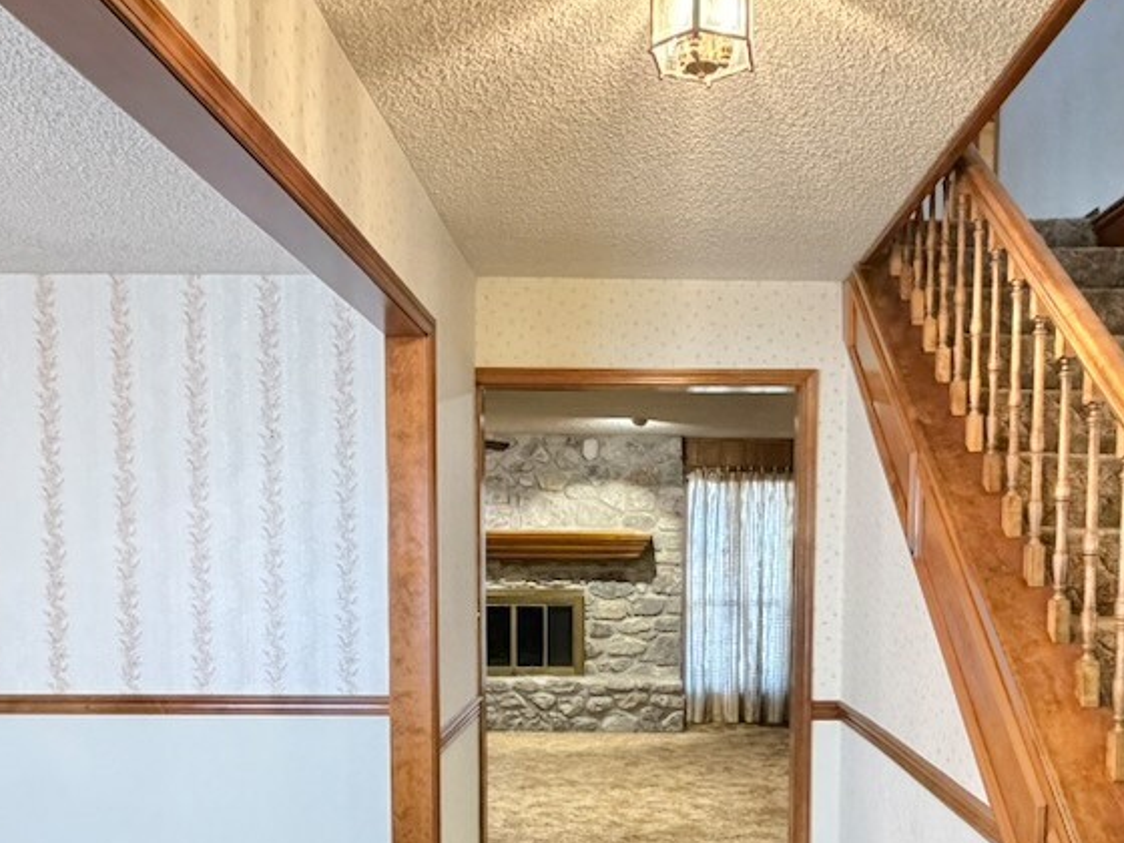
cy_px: 630
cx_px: 642
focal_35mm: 32
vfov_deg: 42.8
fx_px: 1039
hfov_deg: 56.6
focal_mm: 2.22
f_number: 2.2
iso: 640
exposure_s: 1/60
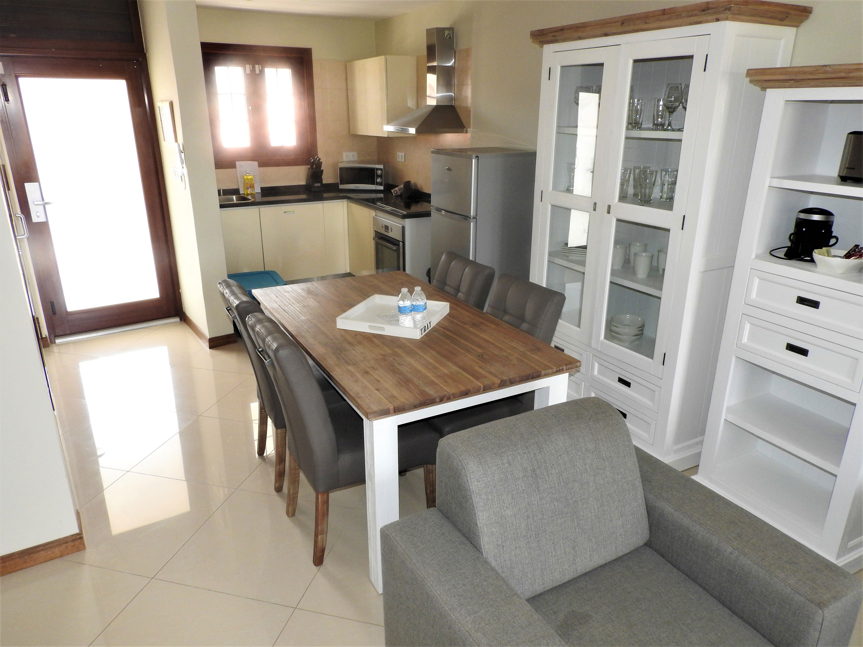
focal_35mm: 24
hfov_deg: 71.6
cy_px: 324
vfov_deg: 56.8
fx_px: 598
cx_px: 432
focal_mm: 4.3
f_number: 4.8
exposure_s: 1/30
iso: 200
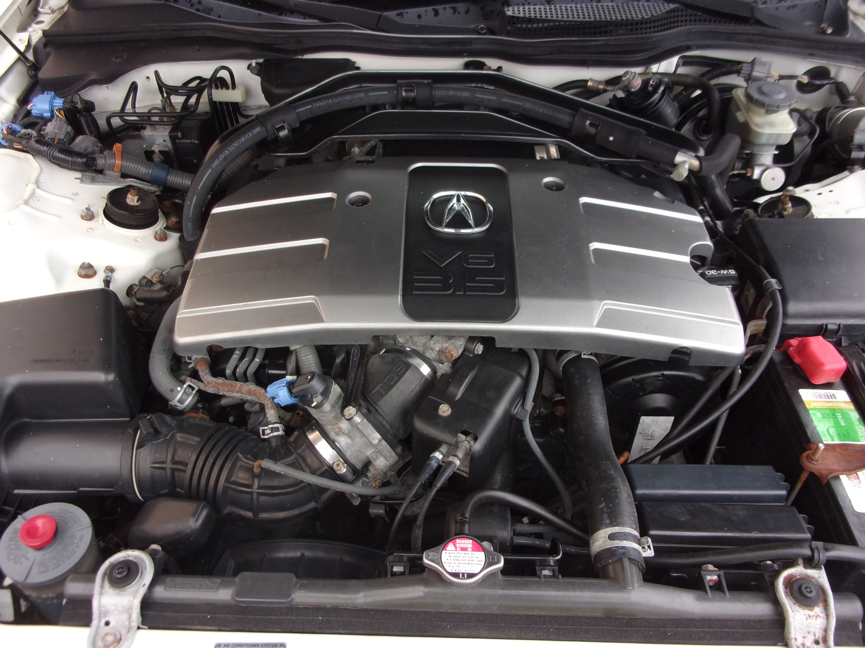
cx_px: 432
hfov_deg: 63.4
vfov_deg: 49.7
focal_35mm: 28
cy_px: 324
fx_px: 700
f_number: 3.9
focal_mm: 5.1
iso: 107
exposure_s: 1/34
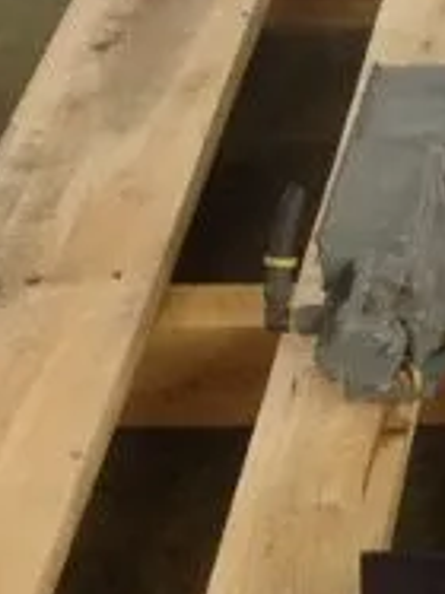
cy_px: 105
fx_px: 2059
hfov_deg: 11.5
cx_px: 769
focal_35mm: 120
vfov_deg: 16.3
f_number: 2.4
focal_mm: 4.28
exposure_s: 1/20
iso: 200
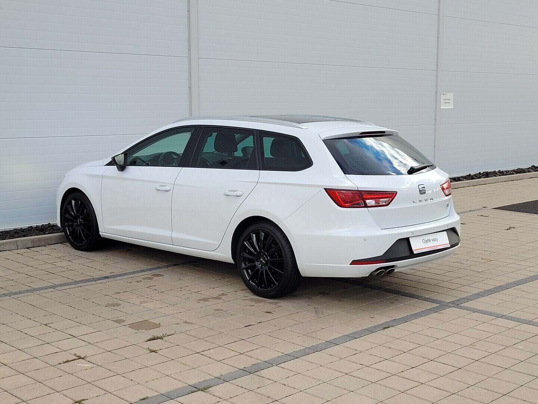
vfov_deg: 53.1
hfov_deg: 67.3
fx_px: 404
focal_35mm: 26
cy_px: 202
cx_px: 269
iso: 40
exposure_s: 1/388
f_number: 1.8
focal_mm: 5.4
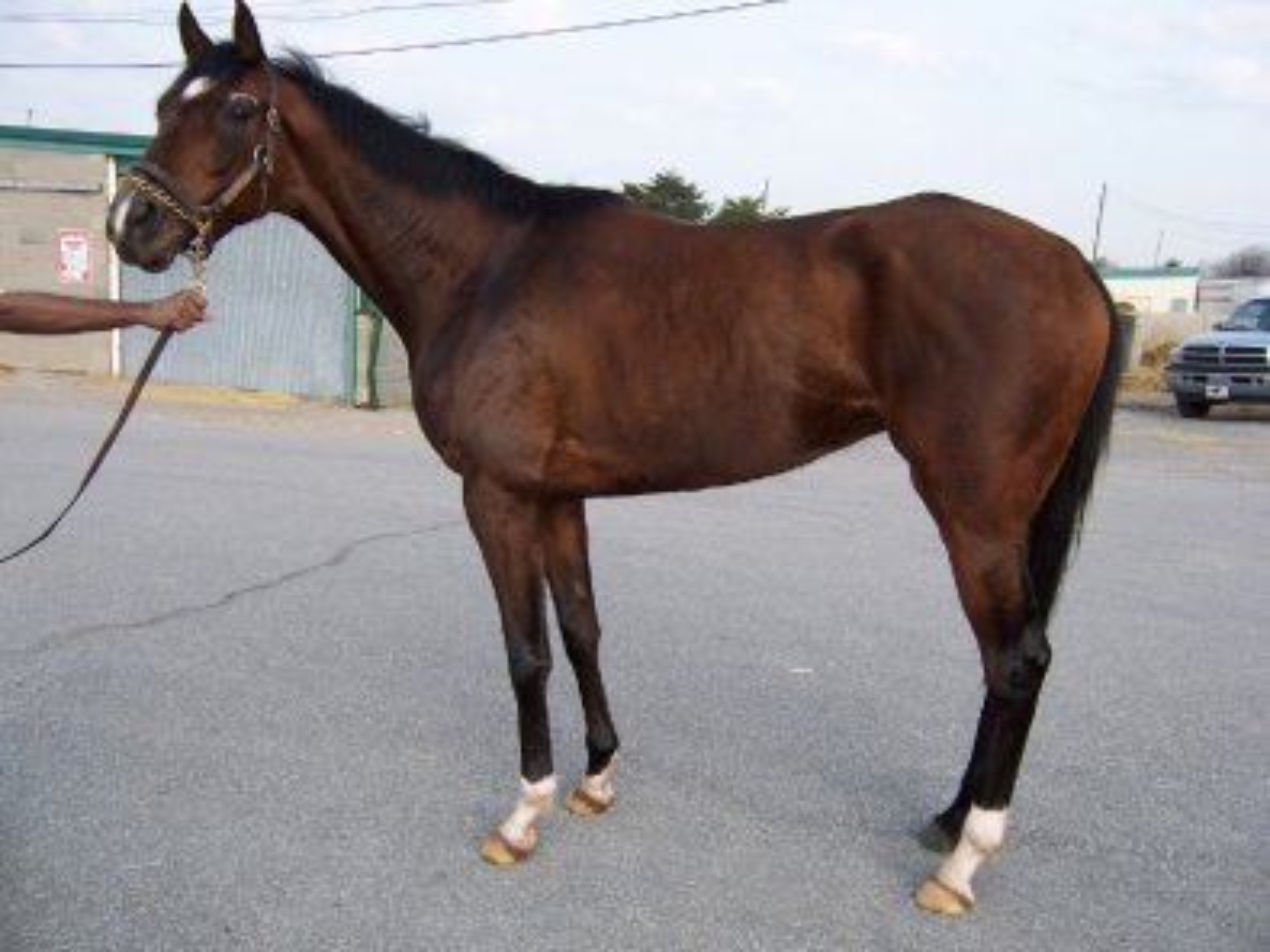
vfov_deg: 42.9
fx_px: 1210
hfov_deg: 55.4
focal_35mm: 33
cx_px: 635
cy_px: 476
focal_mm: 5.5
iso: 80
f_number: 3.4
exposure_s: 1/350
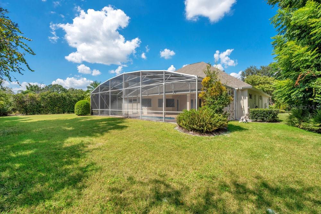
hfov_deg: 96.7
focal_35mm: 16
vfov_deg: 73.8
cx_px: 160
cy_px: 107
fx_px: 143
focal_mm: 16
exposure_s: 1/160
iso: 100
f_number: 10
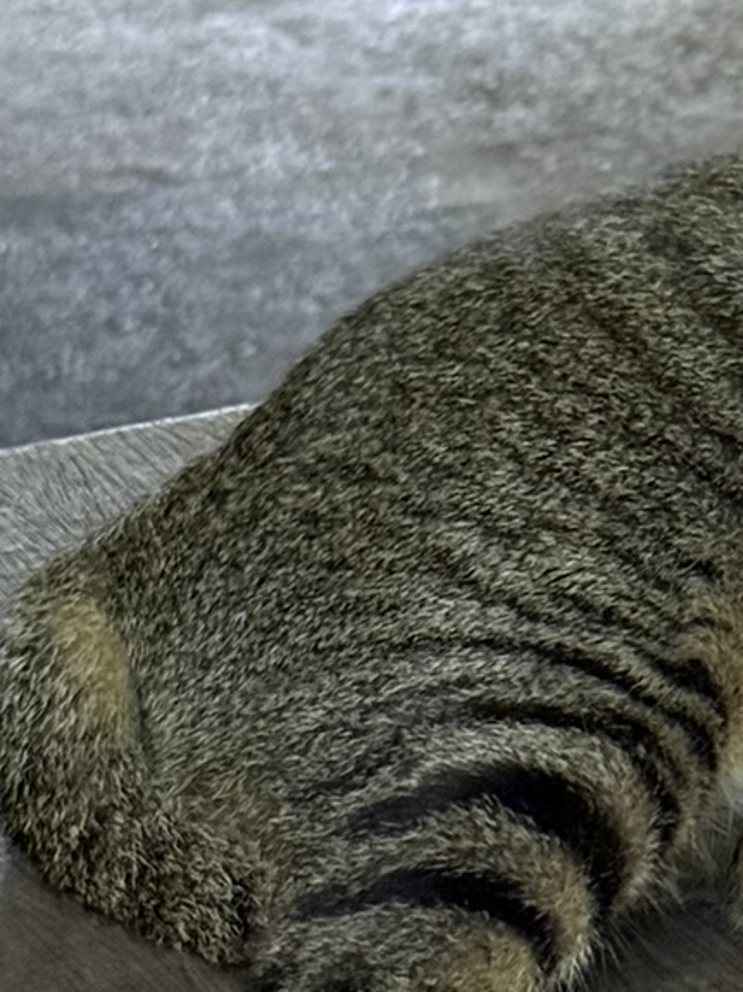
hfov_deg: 8.5
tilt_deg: -19.0
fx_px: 4896
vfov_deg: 11.6
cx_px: 1060
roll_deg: -0.6
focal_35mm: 171
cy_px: 459
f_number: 1.78
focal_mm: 6.76
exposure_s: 1/25
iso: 500
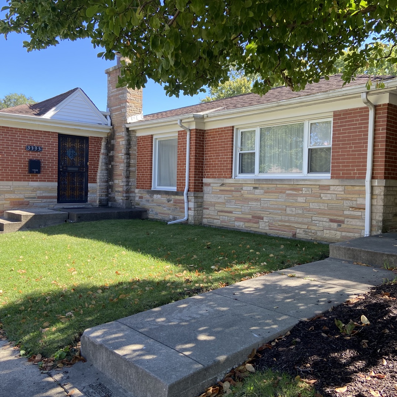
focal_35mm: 31
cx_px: 213
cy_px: 200
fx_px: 402
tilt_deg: -2.0
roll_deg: -0.5
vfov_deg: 52.5
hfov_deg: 52.5
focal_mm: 4.25
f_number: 1.8
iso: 32
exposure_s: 1/316
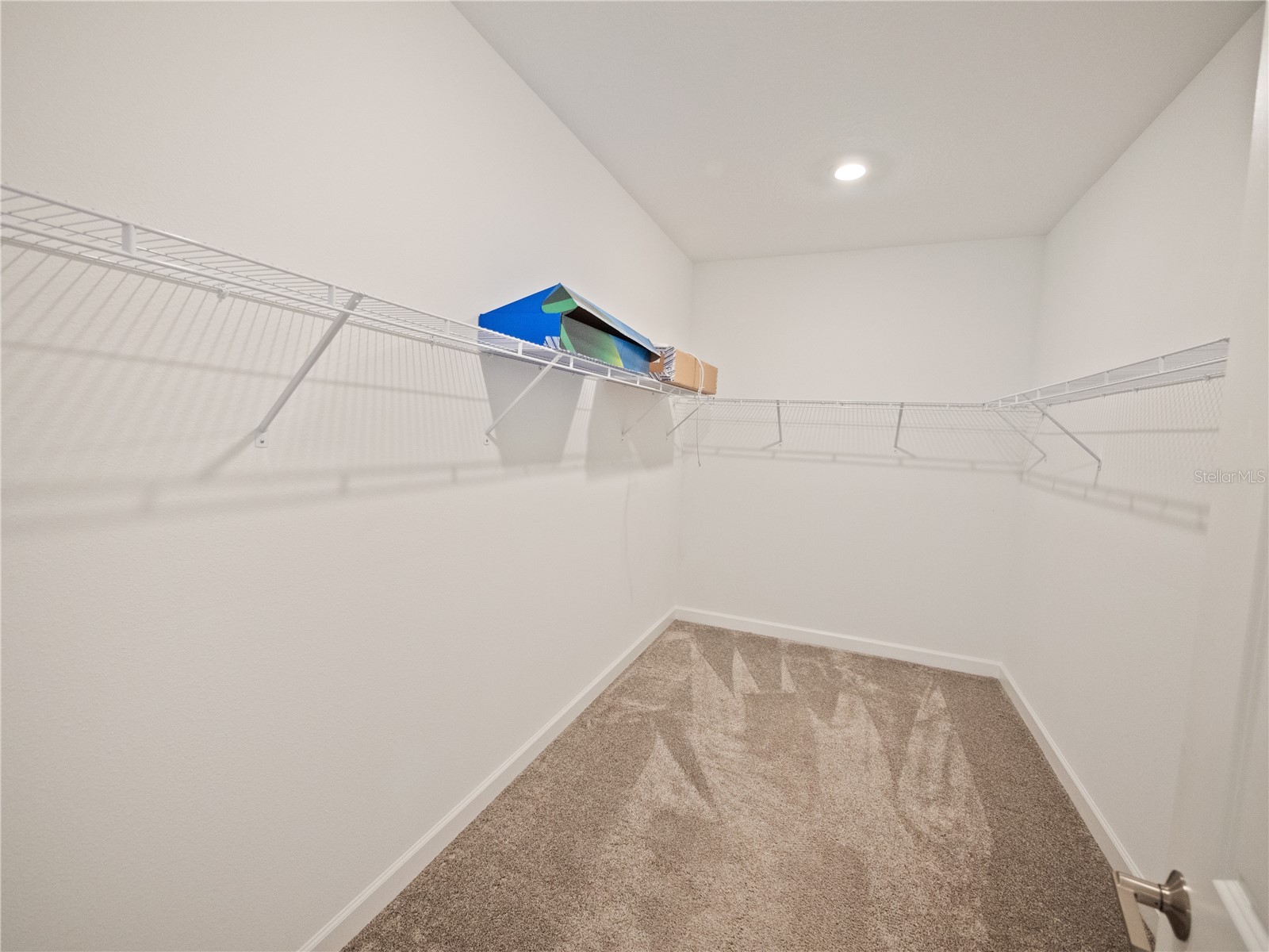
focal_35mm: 14
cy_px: 476
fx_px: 513
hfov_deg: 102.1
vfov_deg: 85.7
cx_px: 634
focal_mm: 7
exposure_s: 1/60
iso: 1000
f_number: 4
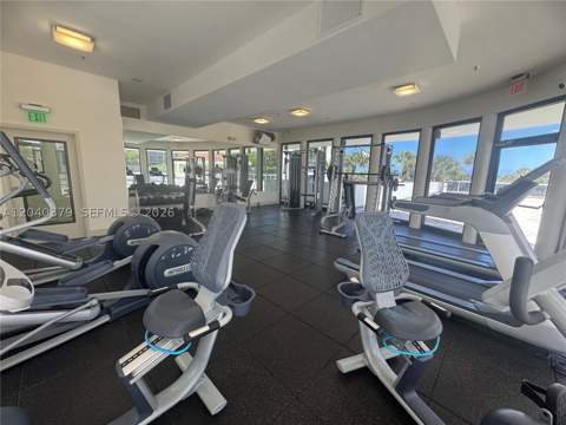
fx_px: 229
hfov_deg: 102.1
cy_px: 212
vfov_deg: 85.7
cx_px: 283
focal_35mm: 14
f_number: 2.2
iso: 160
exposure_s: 1/120
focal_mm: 2.22
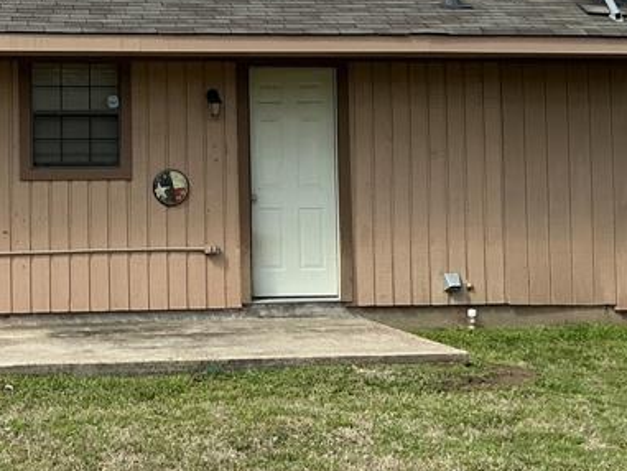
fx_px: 1413
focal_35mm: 78
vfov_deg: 18.8
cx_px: 128
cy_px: 135
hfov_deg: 24.6
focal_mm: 3
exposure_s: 1/1490
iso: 25
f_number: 1.8
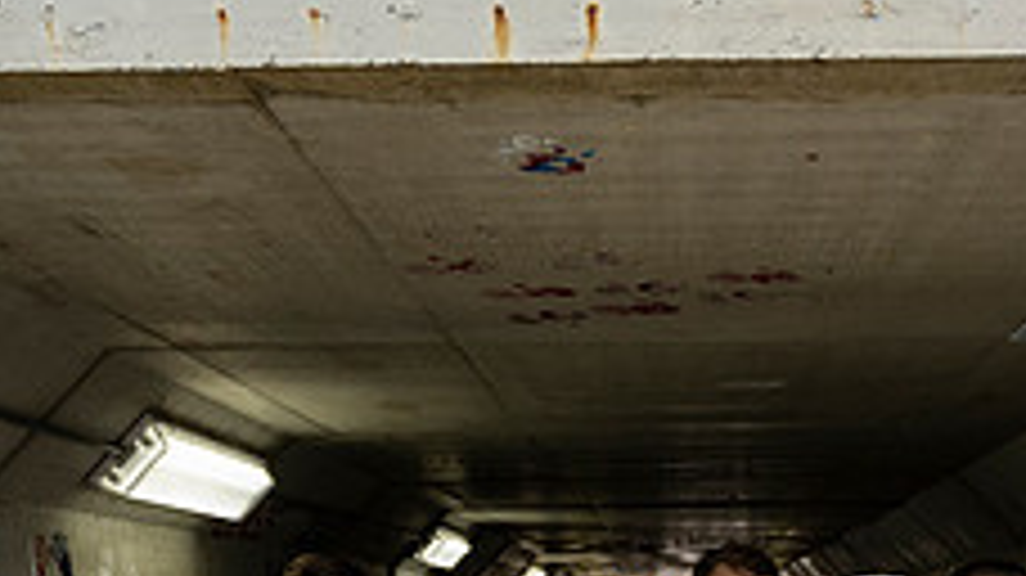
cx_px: 688
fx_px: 1740
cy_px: 821
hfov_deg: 32.6
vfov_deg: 17.2
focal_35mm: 64
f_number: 4
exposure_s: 1/800
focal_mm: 24
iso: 800
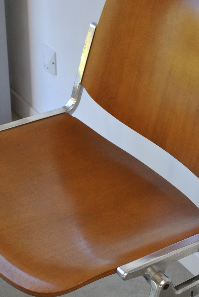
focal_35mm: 86
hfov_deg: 15.9
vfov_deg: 23.6
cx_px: 119
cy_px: 187
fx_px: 711
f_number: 4.8
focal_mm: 32
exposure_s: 1/60
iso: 200
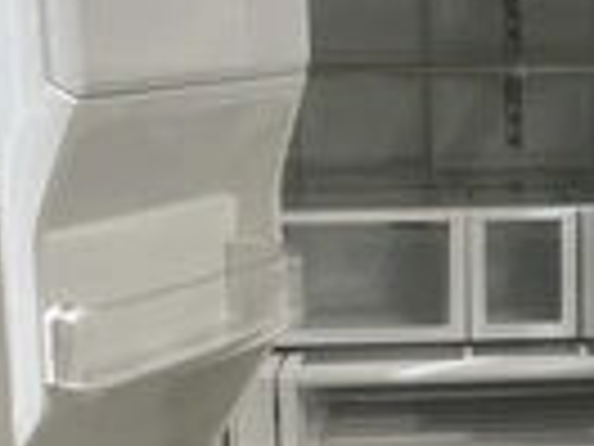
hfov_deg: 23.8
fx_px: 1356
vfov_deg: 18.7
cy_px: 207
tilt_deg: -8.7
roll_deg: +0.0
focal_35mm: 79
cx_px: 580
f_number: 1.6
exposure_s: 1/60
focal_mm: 5.1
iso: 100
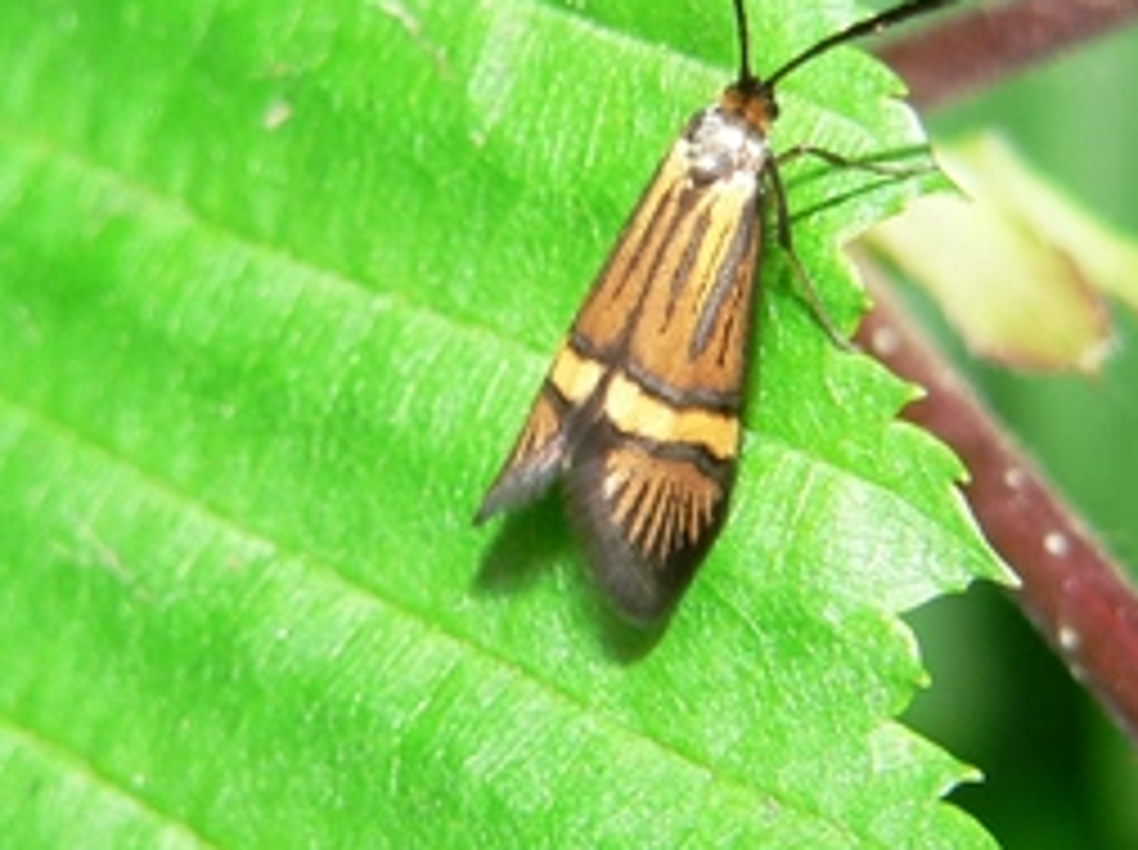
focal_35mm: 256
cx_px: 400
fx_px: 8404
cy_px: 405
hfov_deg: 7.7
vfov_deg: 5.8
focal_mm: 16.7
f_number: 4
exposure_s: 1/60
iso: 100
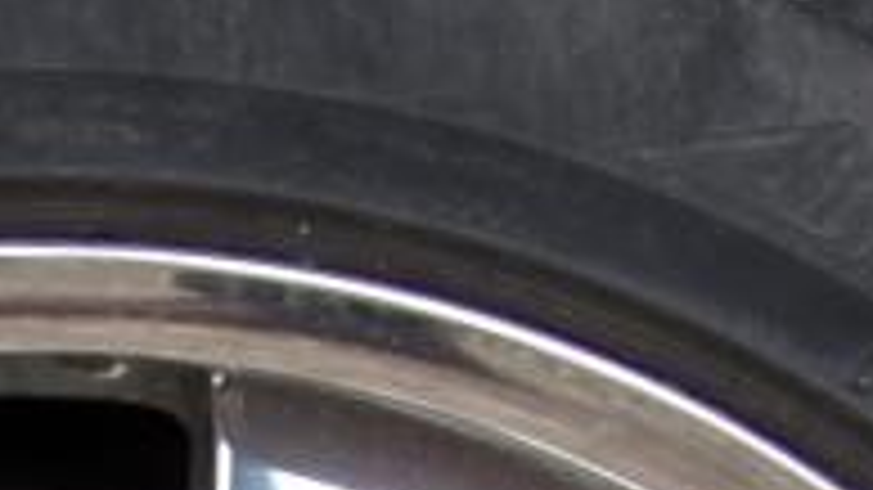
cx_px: 140
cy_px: 1187
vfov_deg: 9.8
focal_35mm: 108
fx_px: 2499
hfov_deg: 19.6
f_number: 3.3
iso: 80
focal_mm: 4.3
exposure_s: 1/110
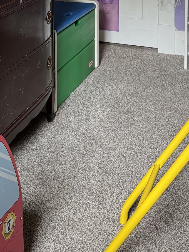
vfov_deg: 28.5
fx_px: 444
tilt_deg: -8.8
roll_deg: +2.5
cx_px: 44
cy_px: -30
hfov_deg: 23.8
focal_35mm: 61
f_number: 1.78
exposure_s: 1/60
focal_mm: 6.76
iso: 640
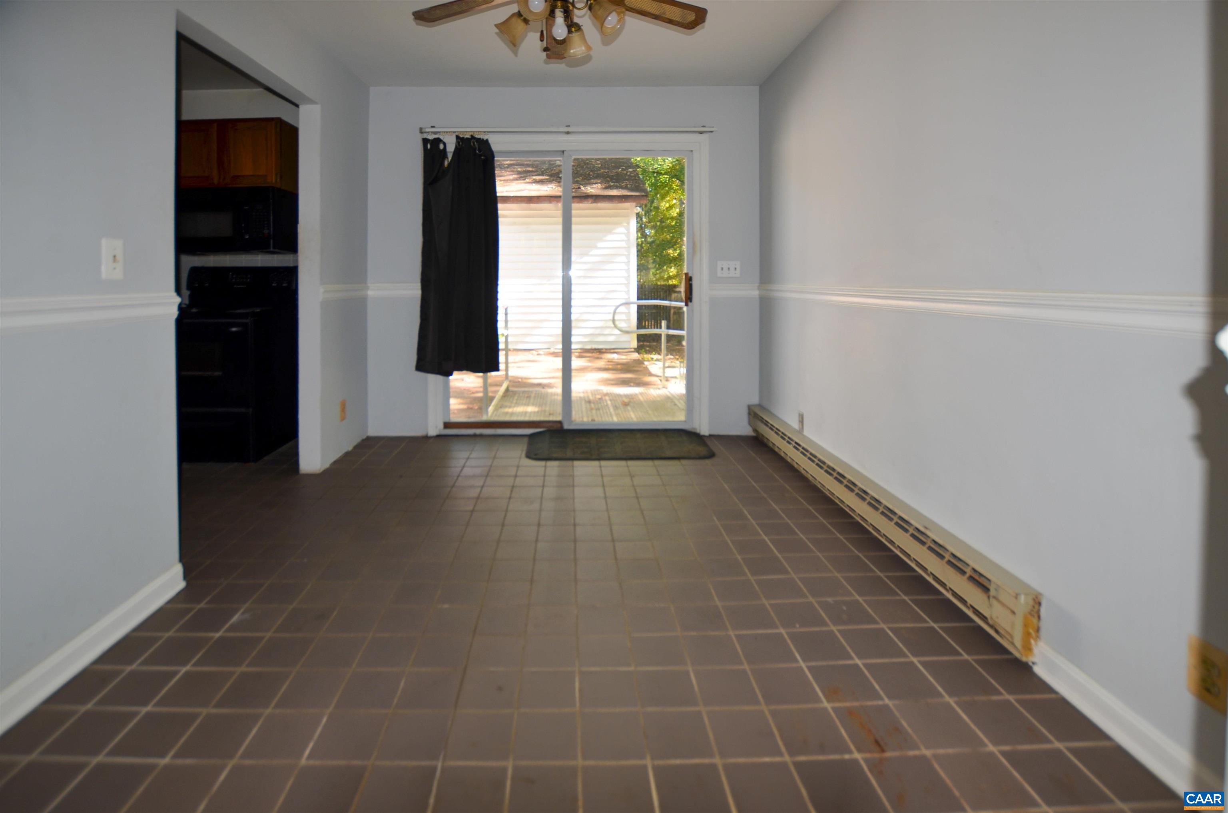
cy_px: 406
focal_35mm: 15
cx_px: 614
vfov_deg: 77.1
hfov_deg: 100.5
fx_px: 511
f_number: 3.5
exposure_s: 1/60
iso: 100
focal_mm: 10
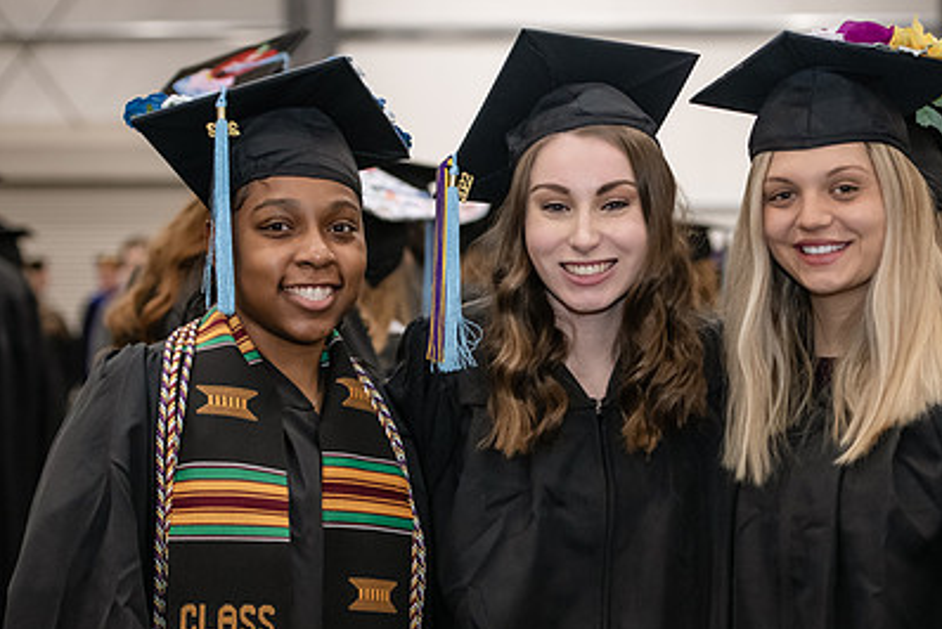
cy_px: 363
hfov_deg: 20.0
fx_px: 2671
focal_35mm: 102
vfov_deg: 13.4
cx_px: 608
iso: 2000
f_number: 3.2
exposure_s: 1/200
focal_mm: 70
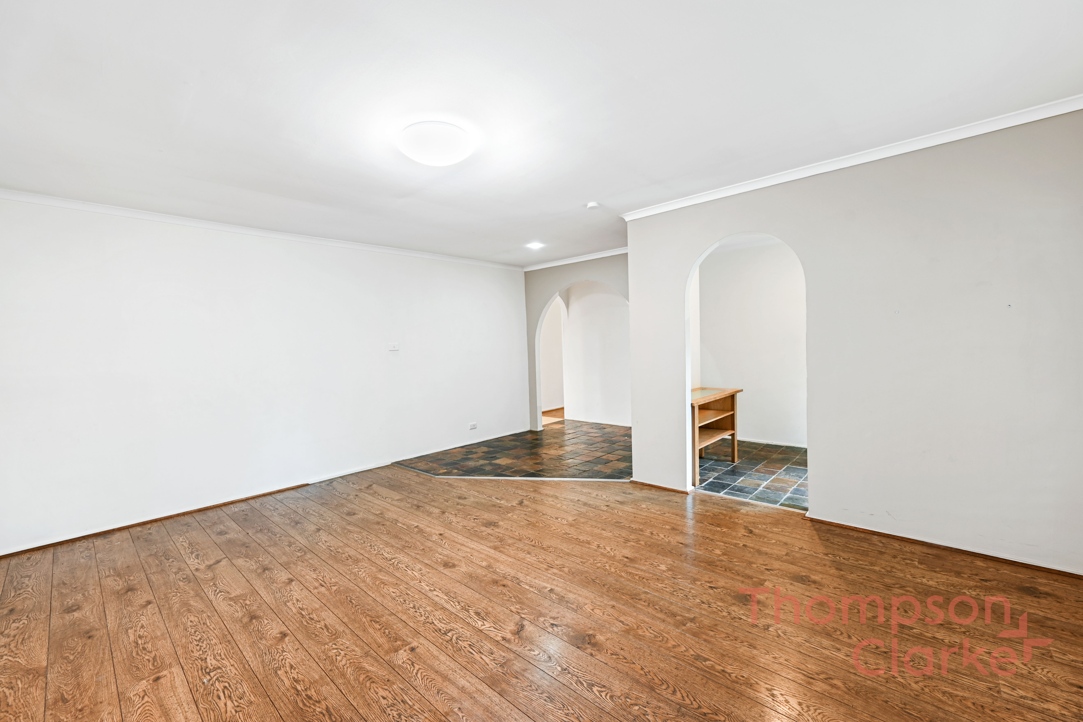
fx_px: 421
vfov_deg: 81.2
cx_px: 542
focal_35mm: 14
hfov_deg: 104.3
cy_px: 361
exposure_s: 1.6
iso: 100
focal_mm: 14
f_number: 7.1
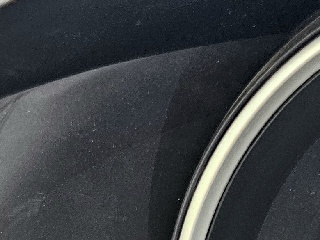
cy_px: 399
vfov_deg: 11.8
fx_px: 1091
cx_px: 517
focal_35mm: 118
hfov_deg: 15.1
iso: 200
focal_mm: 6.3
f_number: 1.7
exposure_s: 1/182
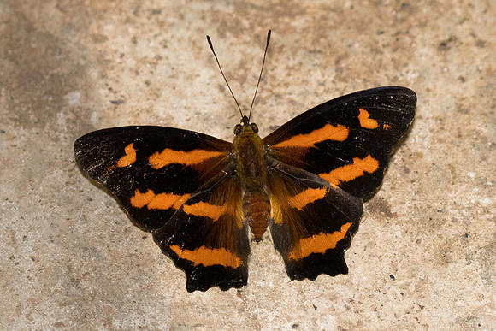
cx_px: 350
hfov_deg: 2.6
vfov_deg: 1.8
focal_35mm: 779
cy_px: 176
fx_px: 10739
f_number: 6
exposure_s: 1/250
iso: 1250
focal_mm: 230
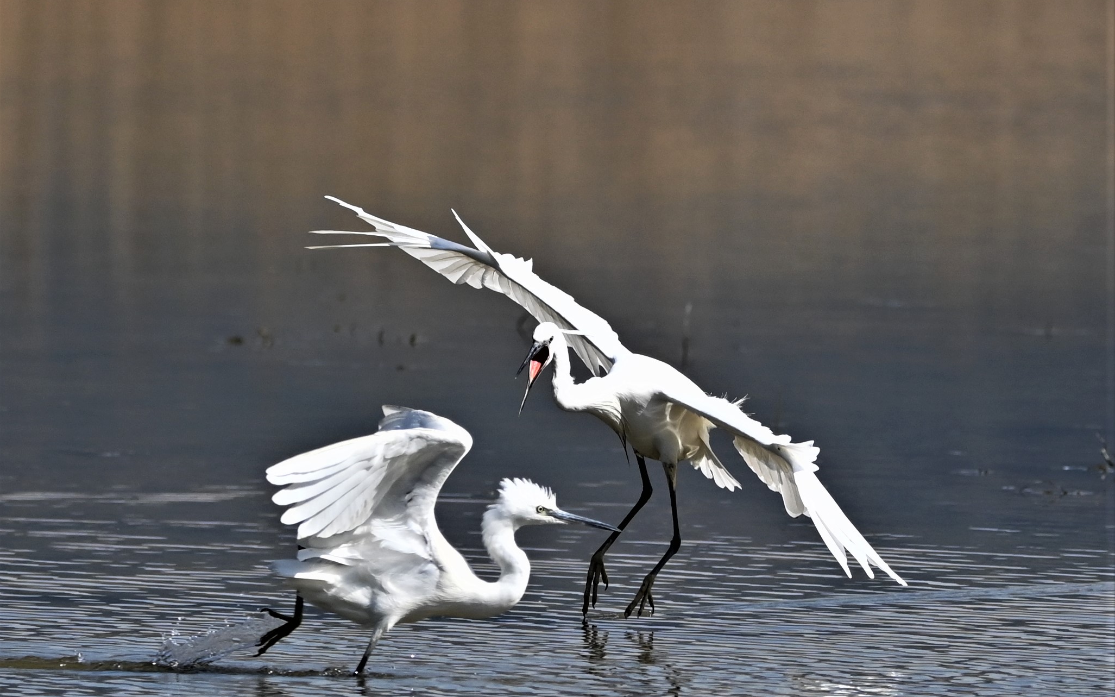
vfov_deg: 4.8
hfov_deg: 7.6
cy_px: 348
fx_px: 8387
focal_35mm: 276
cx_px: 556
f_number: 5.6
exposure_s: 1/5000
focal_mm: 270
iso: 560
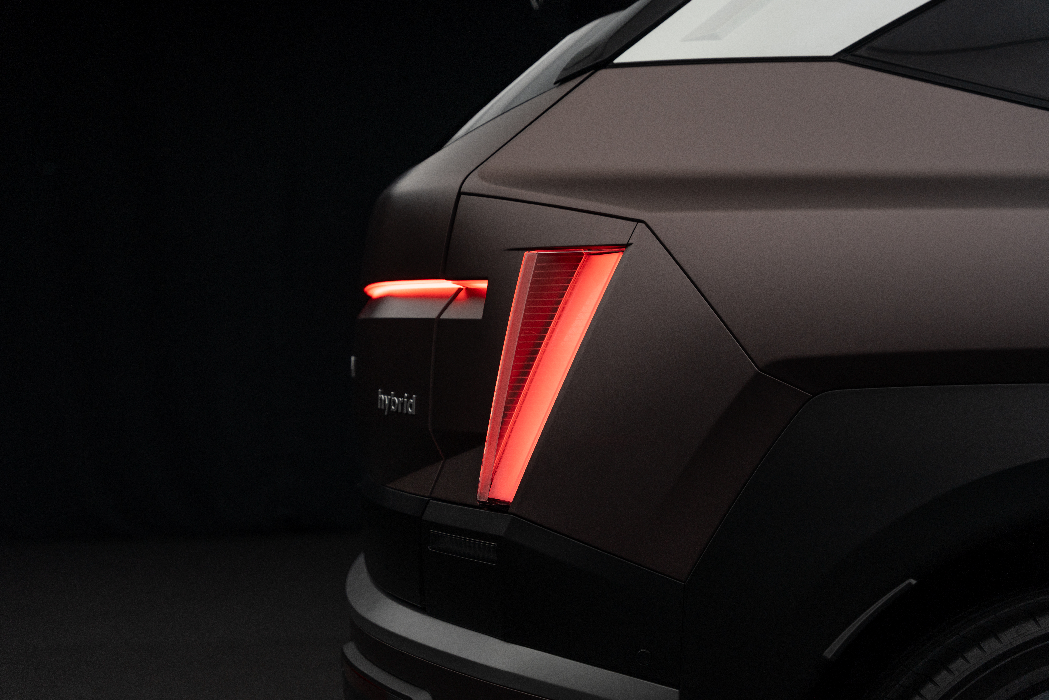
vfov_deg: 19.5
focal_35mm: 70
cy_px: 350
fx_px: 2040
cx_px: 524
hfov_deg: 28.8
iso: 400
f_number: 3.5
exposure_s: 1/80
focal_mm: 70
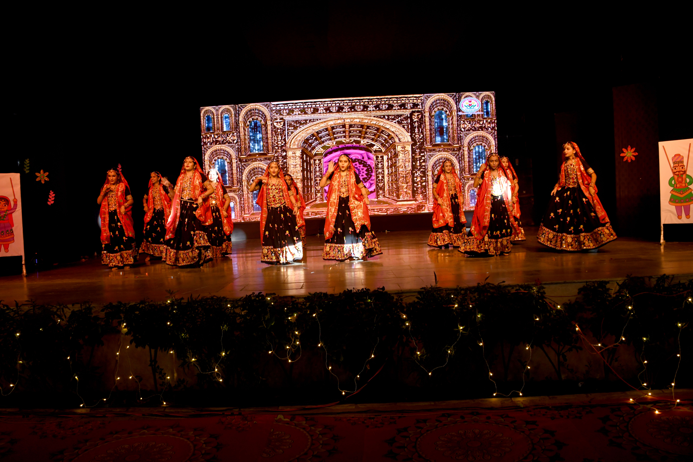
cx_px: 346
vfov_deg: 47.9
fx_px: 520
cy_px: 231
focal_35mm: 27
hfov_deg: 67.4
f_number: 5.6
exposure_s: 1/160
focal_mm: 18
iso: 1000
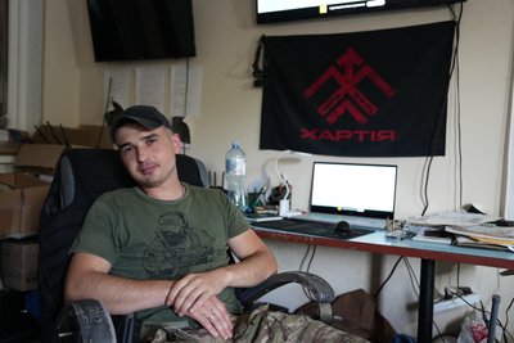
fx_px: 414
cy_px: 172
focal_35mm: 29
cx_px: 257
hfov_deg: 63.6
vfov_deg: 45.0
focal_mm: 29
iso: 2500
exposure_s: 1/160
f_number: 2.8
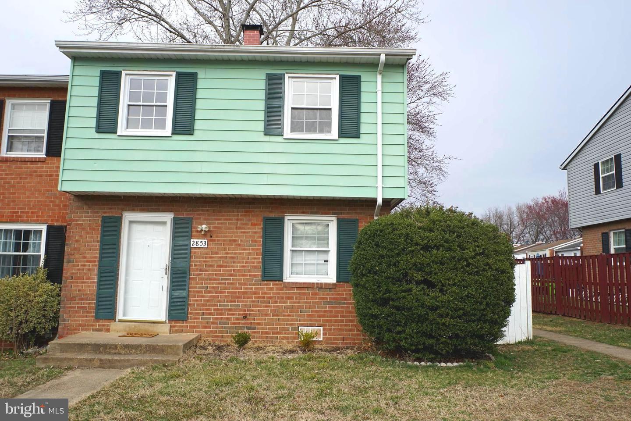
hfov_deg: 65.5
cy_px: 210
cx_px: 316
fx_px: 491
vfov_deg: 46.4
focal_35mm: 28
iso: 100
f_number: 6.3
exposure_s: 1/80
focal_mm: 28
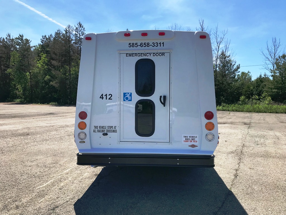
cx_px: 143
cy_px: 108
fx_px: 231
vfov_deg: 49.7
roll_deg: +0.3
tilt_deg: -1.5
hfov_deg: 63.4
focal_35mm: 28
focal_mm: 3.99
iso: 20
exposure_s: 1/2519
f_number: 1.8
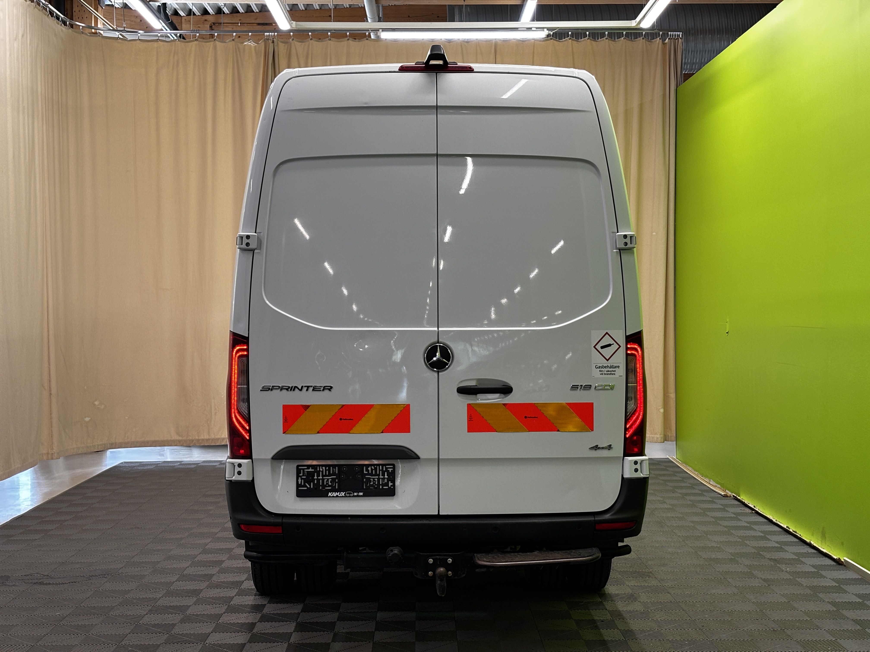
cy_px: 326
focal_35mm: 52
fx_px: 1307
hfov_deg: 36.8
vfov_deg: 28.0
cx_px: 435
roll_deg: -0.2
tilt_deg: -1.2
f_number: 1.6
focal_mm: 5.96
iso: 25
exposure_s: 1/50
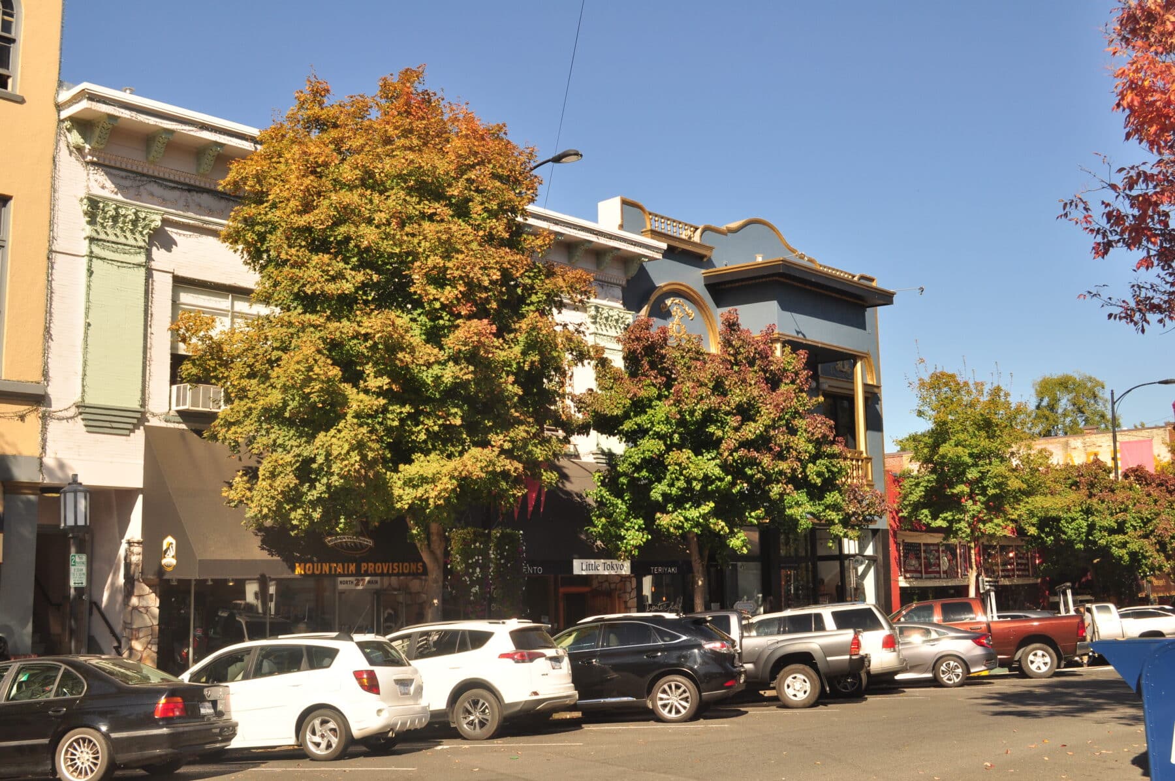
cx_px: 588
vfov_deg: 34.1
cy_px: 390
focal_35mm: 39
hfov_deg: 49.6
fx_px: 1272
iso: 200
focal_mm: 26
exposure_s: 1/320
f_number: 9
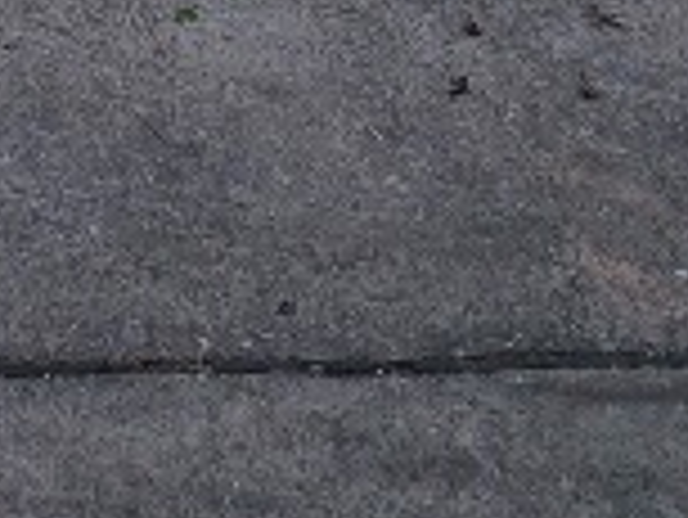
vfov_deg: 10.9
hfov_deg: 21.5
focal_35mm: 85
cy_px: -1059
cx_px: -117
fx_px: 1691
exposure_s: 1/1265
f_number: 2.2
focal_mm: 2.2
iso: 50
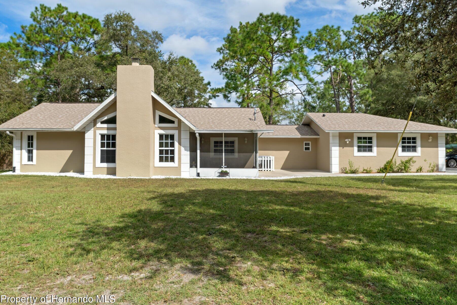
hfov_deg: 70.3
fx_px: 325
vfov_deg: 50.2
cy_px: 141
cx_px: 227
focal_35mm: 26
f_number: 8
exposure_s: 1/500
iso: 320
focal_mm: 15
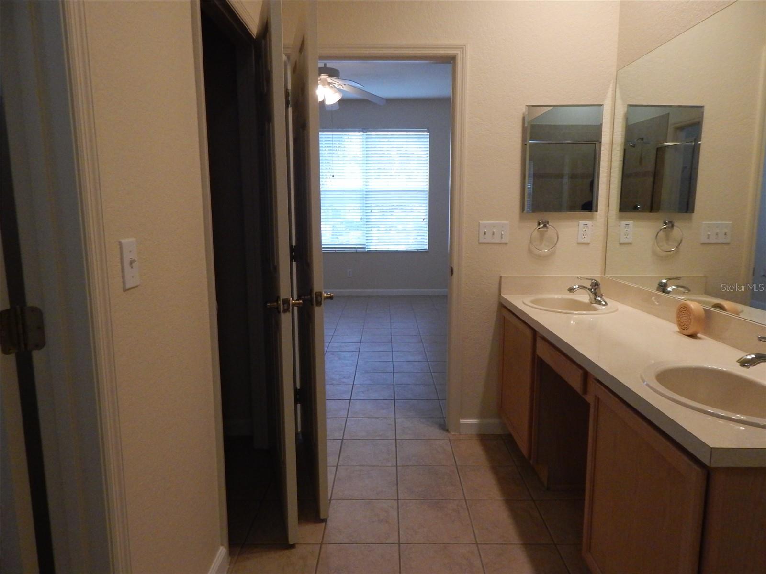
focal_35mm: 22
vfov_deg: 61.1
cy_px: 287
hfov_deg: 76.4
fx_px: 487
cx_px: 383
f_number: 3
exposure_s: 1/30
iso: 140
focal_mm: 4
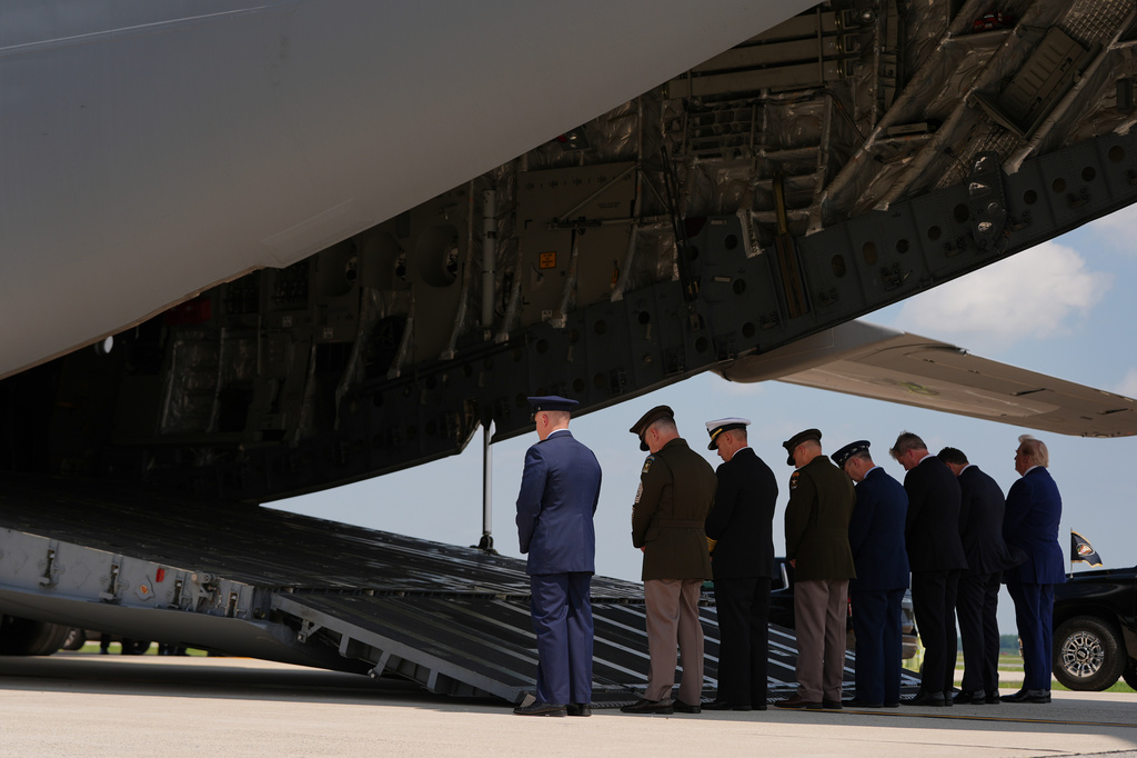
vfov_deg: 17.9
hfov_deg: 26.7
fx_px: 2399
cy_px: 379
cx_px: 568
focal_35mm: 76
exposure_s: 1/2500
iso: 125
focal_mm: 76
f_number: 4
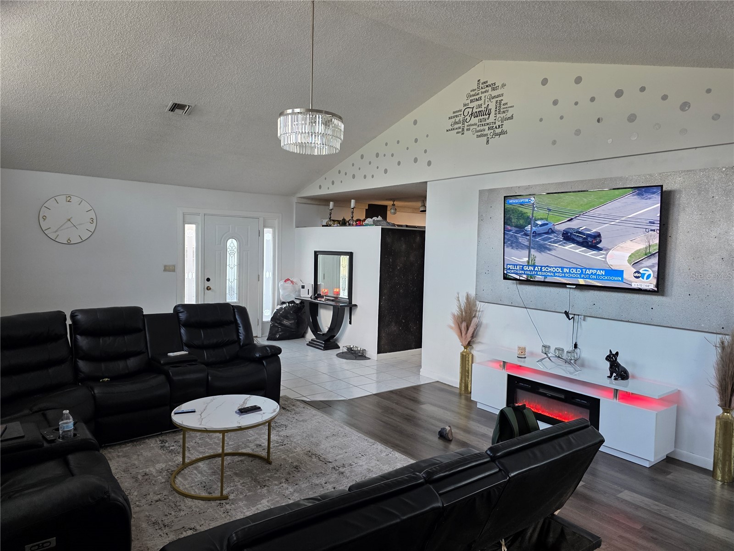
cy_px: 276
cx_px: 367
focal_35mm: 23
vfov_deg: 58.9
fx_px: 488
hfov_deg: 73.9
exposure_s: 1/120
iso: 250
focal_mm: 6.3
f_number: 1.7
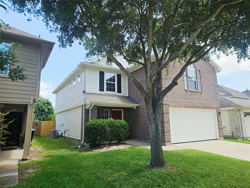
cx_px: 125
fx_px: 166
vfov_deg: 58.9
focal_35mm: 23
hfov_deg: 73.9
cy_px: 94
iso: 25
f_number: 1.8
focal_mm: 5.4
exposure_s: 1/722
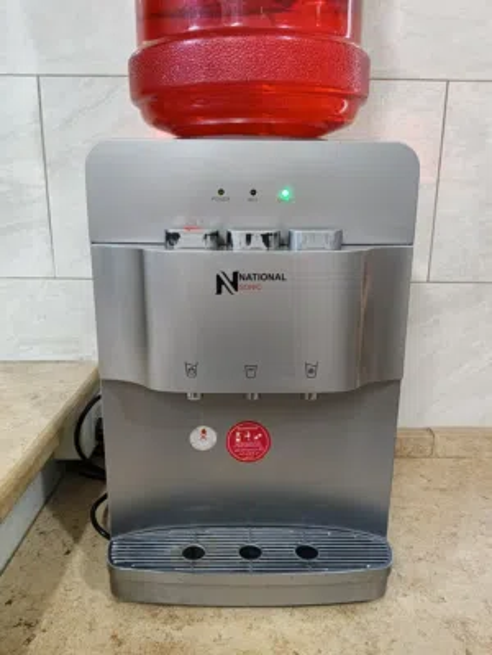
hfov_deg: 58.9
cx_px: 246
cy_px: 328
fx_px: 436
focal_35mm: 23
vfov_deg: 73.9
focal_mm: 4.09
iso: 788
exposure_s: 1/33.3
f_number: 1.6
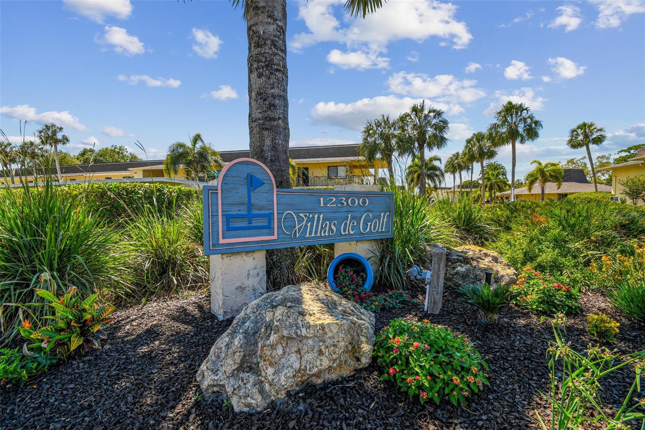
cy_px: 215
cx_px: 322
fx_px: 269
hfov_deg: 100.4
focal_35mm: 15
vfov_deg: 77.3
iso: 100
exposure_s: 1/125
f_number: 7.1
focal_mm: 10
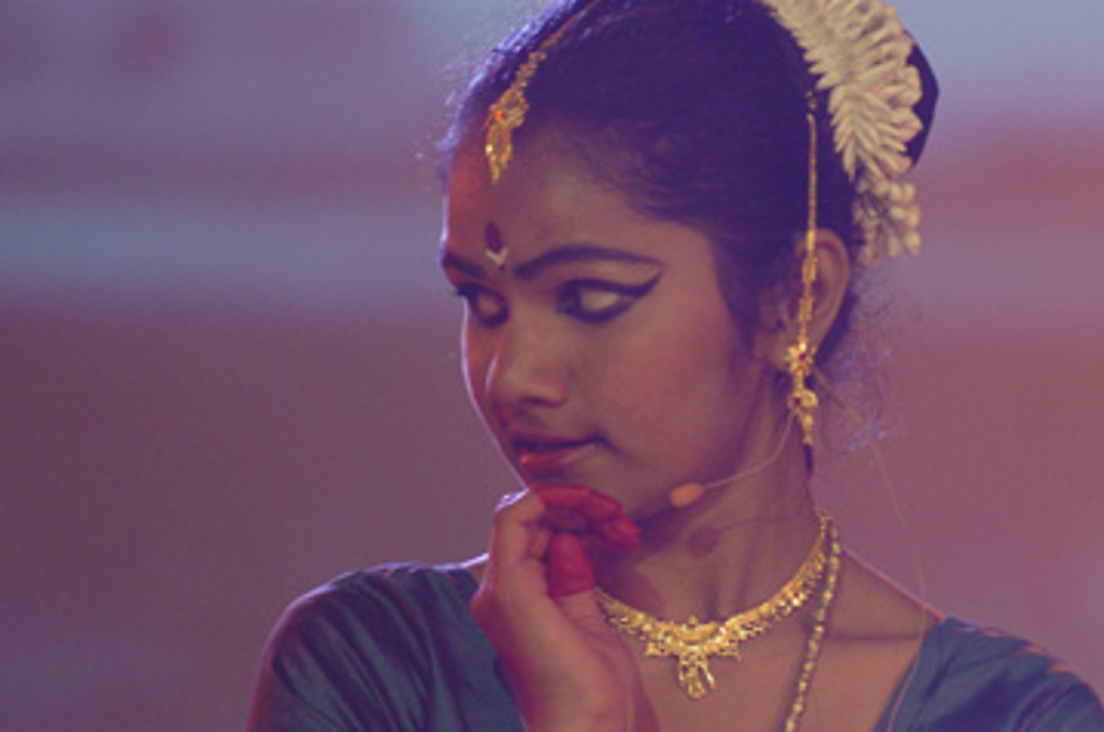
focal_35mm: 501
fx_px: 15337
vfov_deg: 2.7
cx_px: 689
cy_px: 377
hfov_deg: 4.1
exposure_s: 1/80
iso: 800
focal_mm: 200
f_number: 2.8
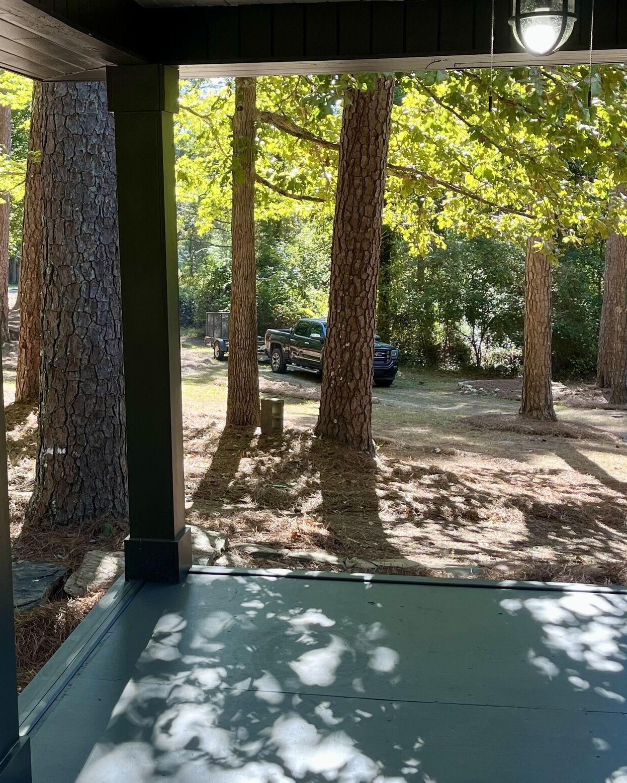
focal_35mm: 50
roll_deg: -0.1
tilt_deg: -7.4
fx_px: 1160
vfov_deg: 37.3
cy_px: 366
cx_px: 219
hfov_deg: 30.1
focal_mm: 5.1
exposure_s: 1/200
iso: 40
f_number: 1.6
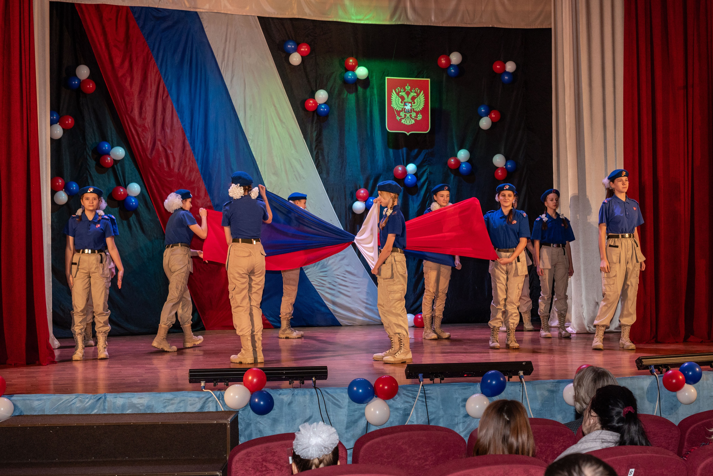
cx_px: 392
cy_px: 262
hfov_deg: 36.2
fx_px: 1089
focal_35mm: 55
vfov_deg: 24.6
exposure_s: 1/200
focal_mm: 50
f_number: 7.1
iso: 800
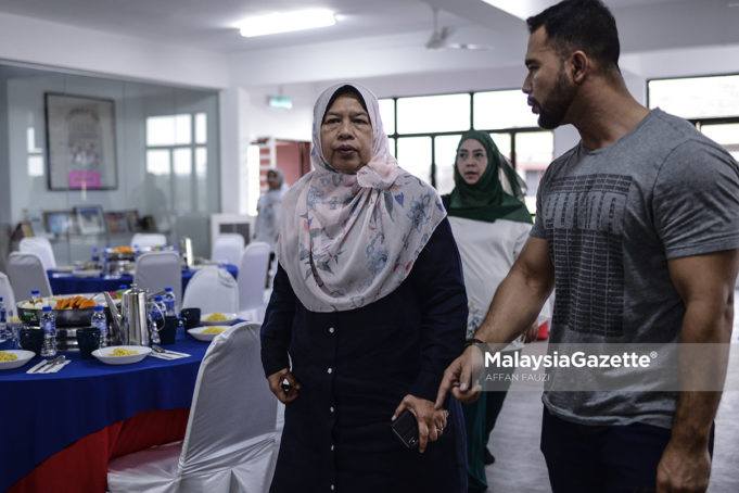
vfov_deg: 37.9
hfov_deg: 54.4
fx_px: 718
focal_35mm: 35
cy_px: 246
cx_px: 370
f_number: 1.8
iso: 1600
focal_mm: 35
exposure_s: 1/400
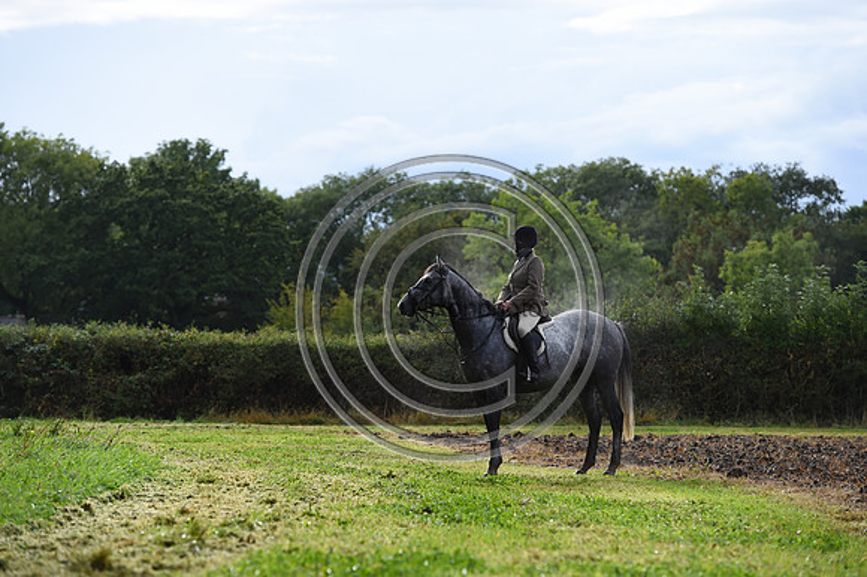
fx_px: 3851
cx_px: 434
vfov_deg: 8.6
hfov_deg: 12.8
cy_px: 288
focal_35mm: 160
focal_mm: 160
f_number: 5
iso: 320
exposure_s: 1/800
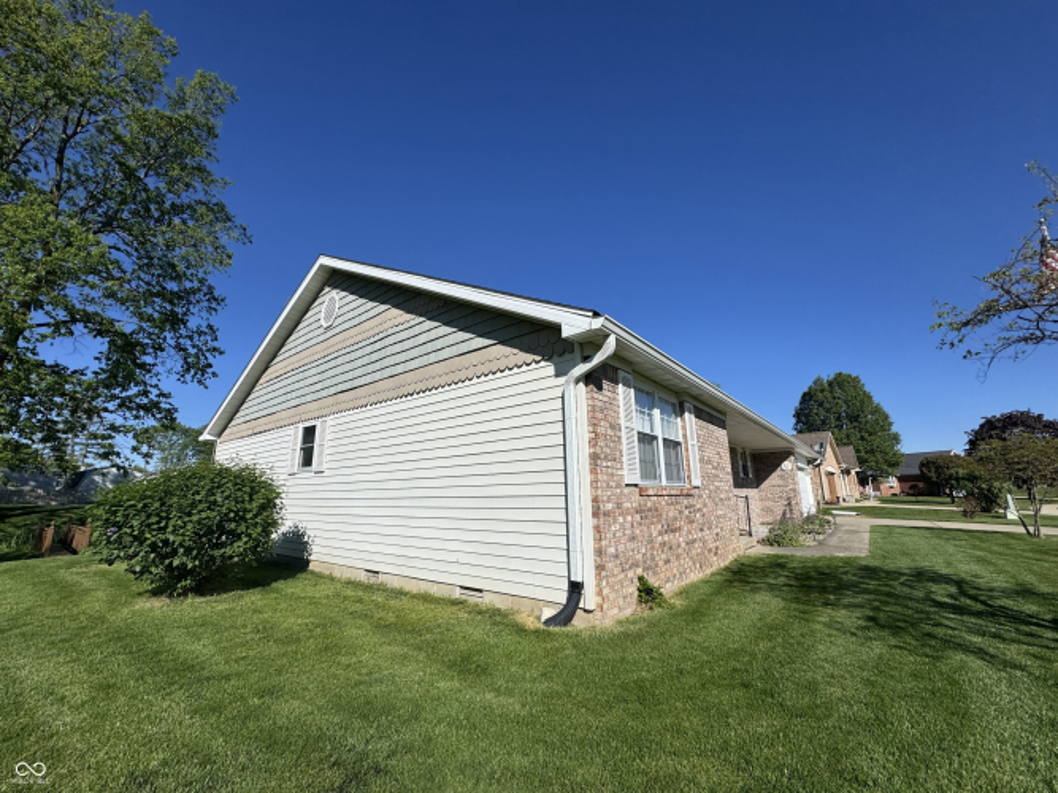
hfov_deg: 102.1
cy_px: 396
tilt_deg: +13.4
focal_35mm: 14
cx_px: 529
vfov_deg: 85.7
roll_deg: +1.3
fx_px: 428
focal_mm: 2.22
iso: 32
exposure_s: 1/4132
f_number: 2.2
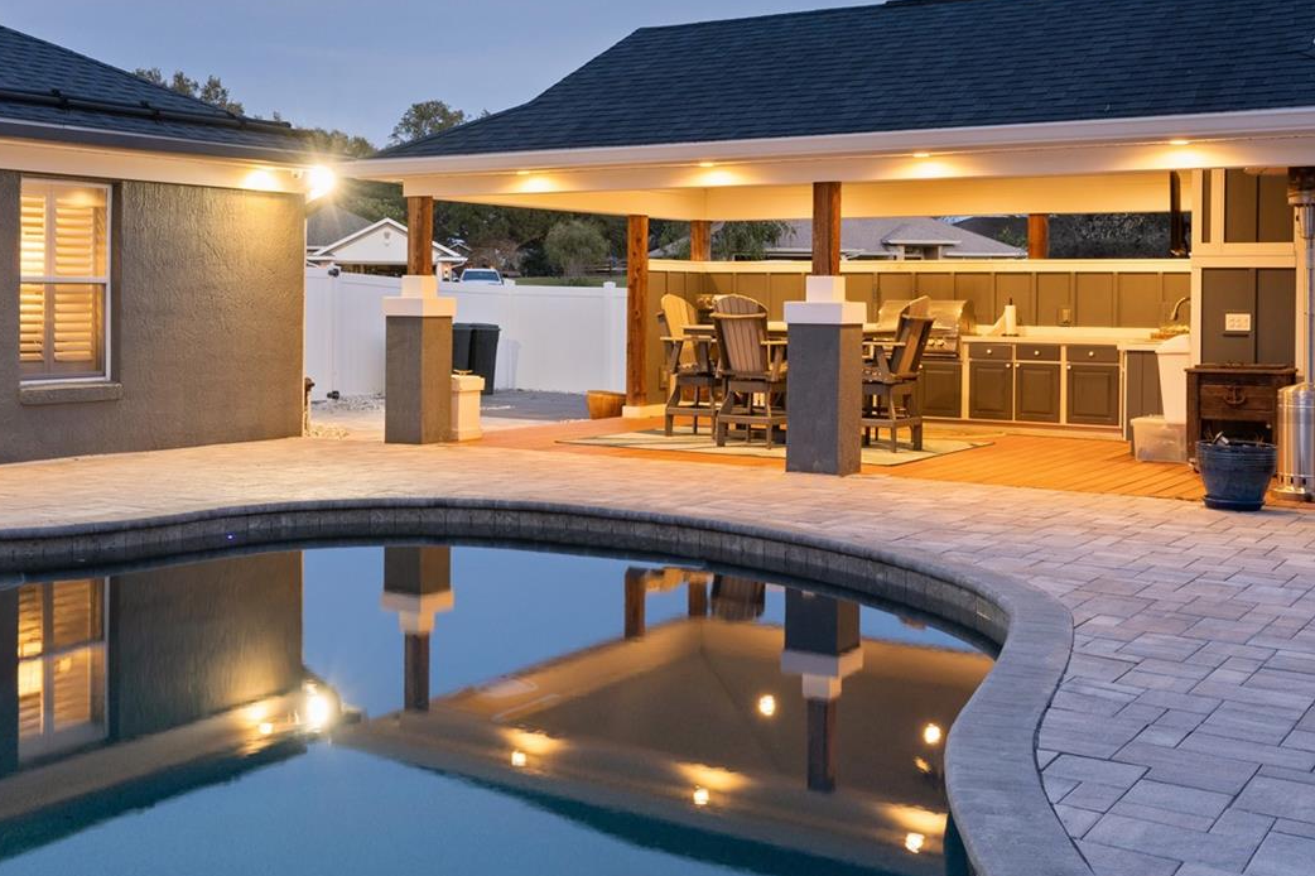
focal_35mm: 43
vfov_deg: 31.0
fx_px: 1570
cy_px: 316
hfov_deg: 45.3
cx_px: 549
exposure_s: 1/8
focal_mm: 28
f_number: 10
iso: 800
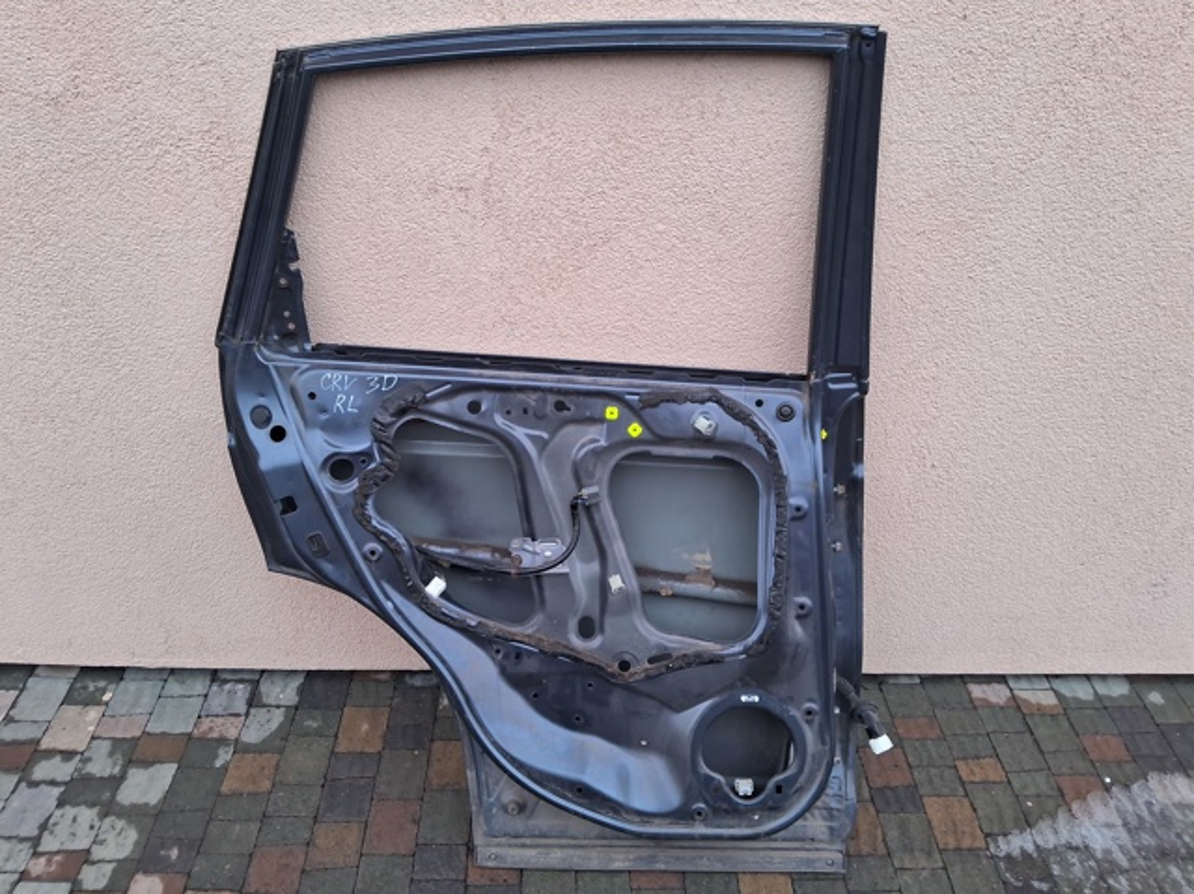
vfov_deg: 53.0
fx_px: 896
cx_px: 597
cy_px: 447
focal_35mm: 26
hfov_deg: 67.3
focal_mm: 3.98
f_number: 1.8
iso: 320
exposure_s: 1/50
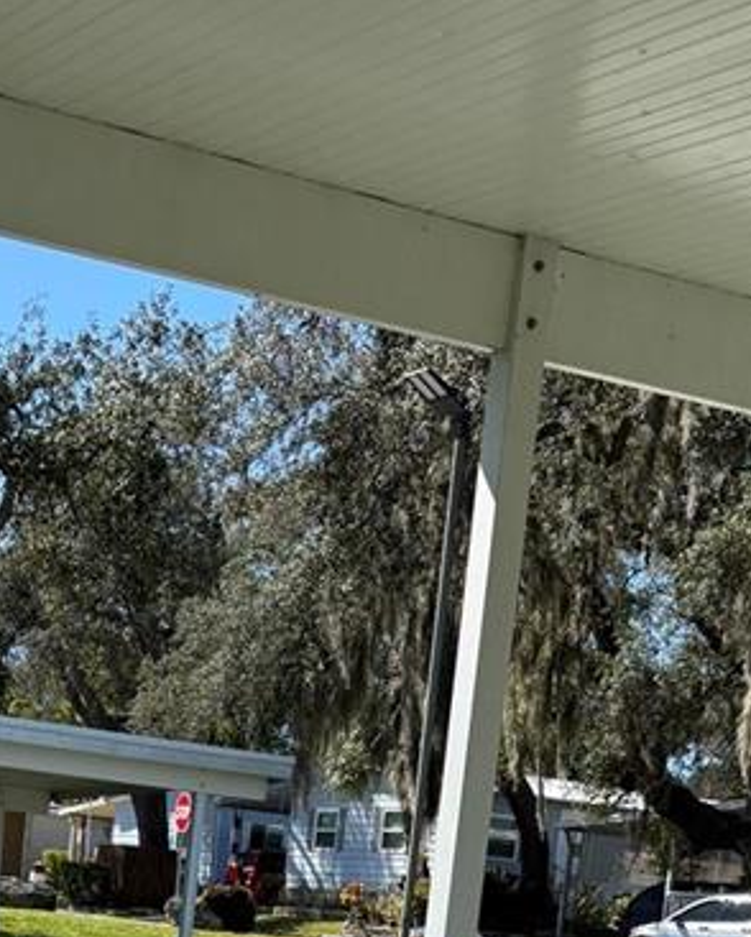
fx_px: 2304
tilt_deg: -8.0
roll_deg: -4.5
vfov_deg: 20.4
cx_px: 161
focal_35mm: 83
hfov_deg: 18.4
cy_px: 1323
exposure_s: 1/2105
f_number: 1.6
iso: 50
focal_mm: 5.96
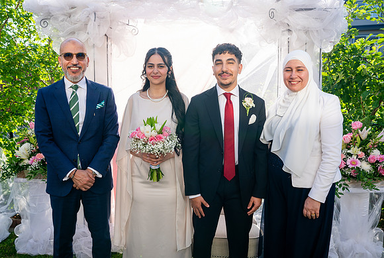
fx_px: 329
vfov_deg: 42.7
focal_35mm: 31
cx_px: 175
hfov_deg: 60.4
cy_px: 138
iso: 200
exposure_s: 1/640
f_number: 3.5
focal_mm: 28
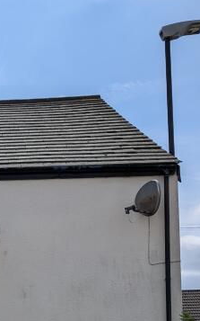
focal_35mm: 73
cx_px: -19
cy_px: 323
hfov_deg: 17.3
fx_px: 637
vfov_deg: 26.7
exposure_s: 1/2786
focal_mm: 6.9
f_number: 1.68
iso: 22
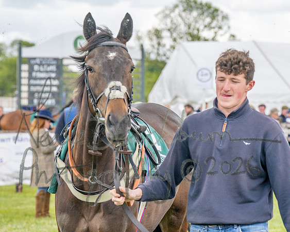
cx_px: 94
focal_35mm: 210
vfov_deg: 7.4
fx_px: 1799
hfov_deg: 9.2
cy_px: 110
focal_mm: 110
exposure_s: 1/800
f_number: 5
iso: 400
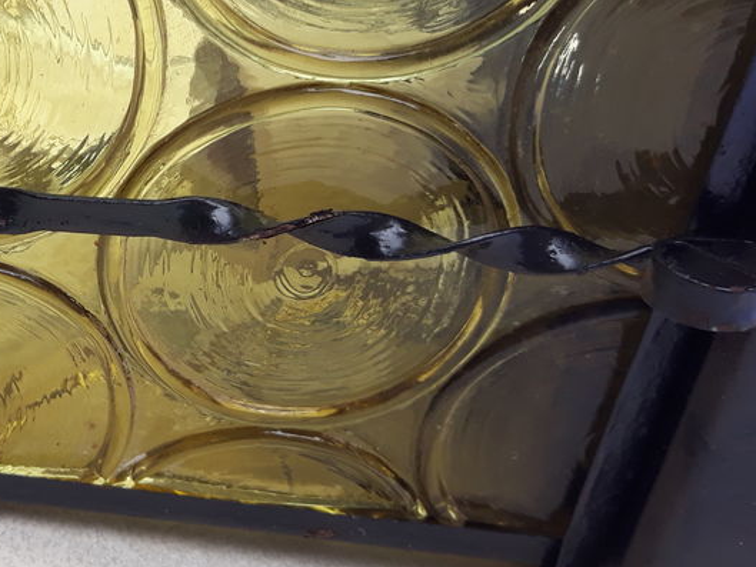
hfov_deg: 35.6
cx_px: 99
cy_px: 237
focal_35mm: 51
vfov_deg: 28.5
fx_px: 1114
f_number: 1.7
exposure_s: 1/172
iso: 40
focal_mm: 3.71
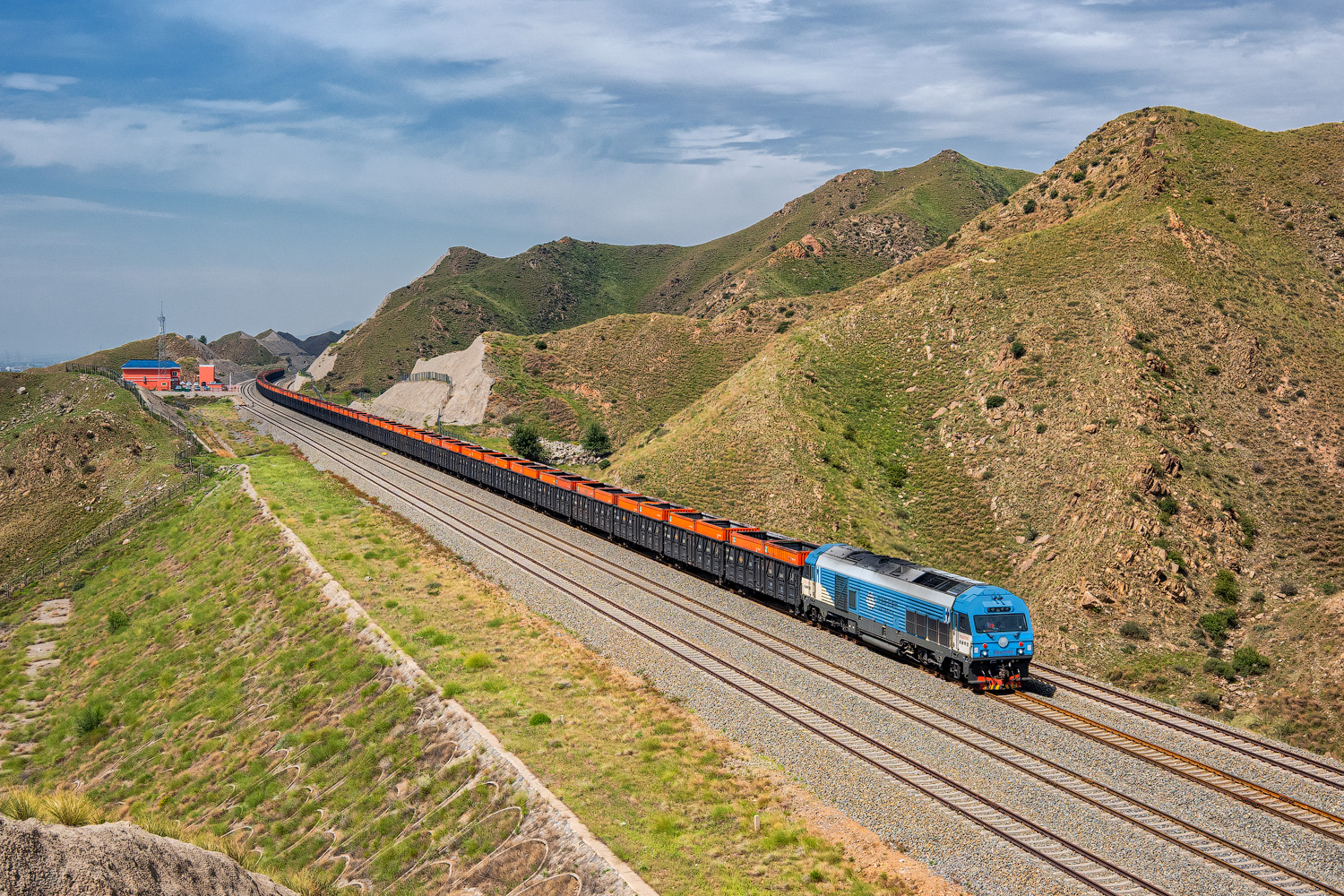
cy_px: 448
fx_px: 1624
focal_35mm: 44
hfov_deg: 45.0
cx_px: 672
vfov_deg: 30.8
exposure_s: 1/800
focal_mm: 29
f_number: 8
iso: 200
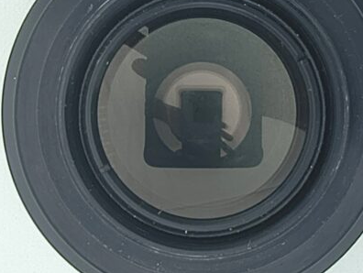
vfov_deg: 45.2
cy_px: 107
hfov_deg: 58.1
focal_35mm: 31
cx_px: 202
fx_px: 325
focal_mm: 1.83
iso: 127
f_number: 2
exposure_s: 1/100
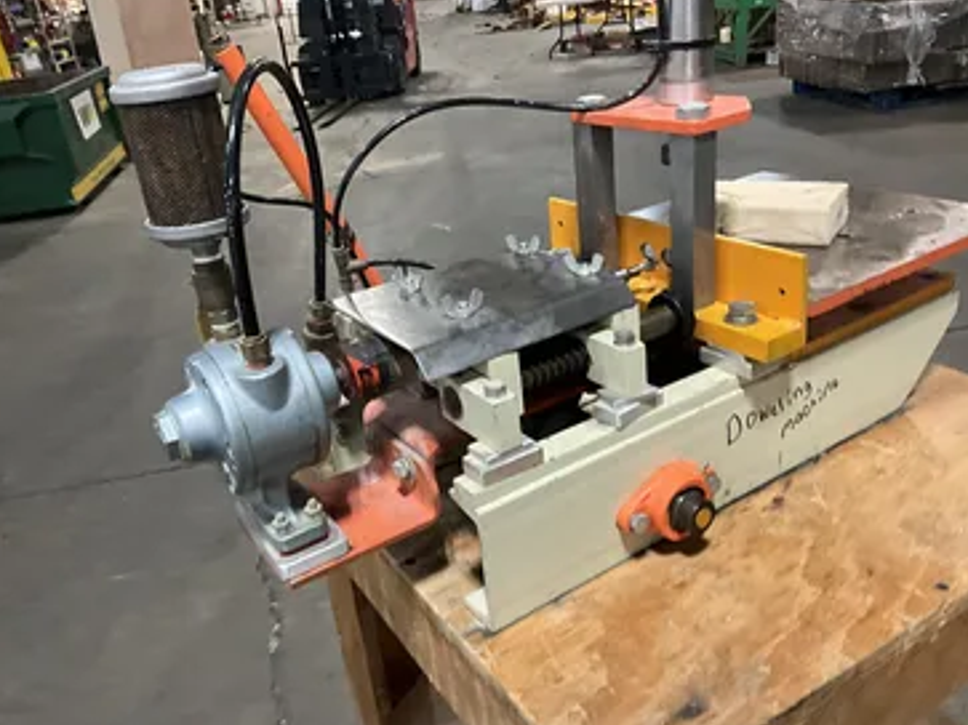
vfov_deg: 44.1
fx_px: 895
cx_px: 480
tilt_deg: -24.6
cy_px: 349
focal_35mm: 32
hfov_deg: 56.8
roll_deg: +8.5
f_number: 1.8
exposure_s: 1/40
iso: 320
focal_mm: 3
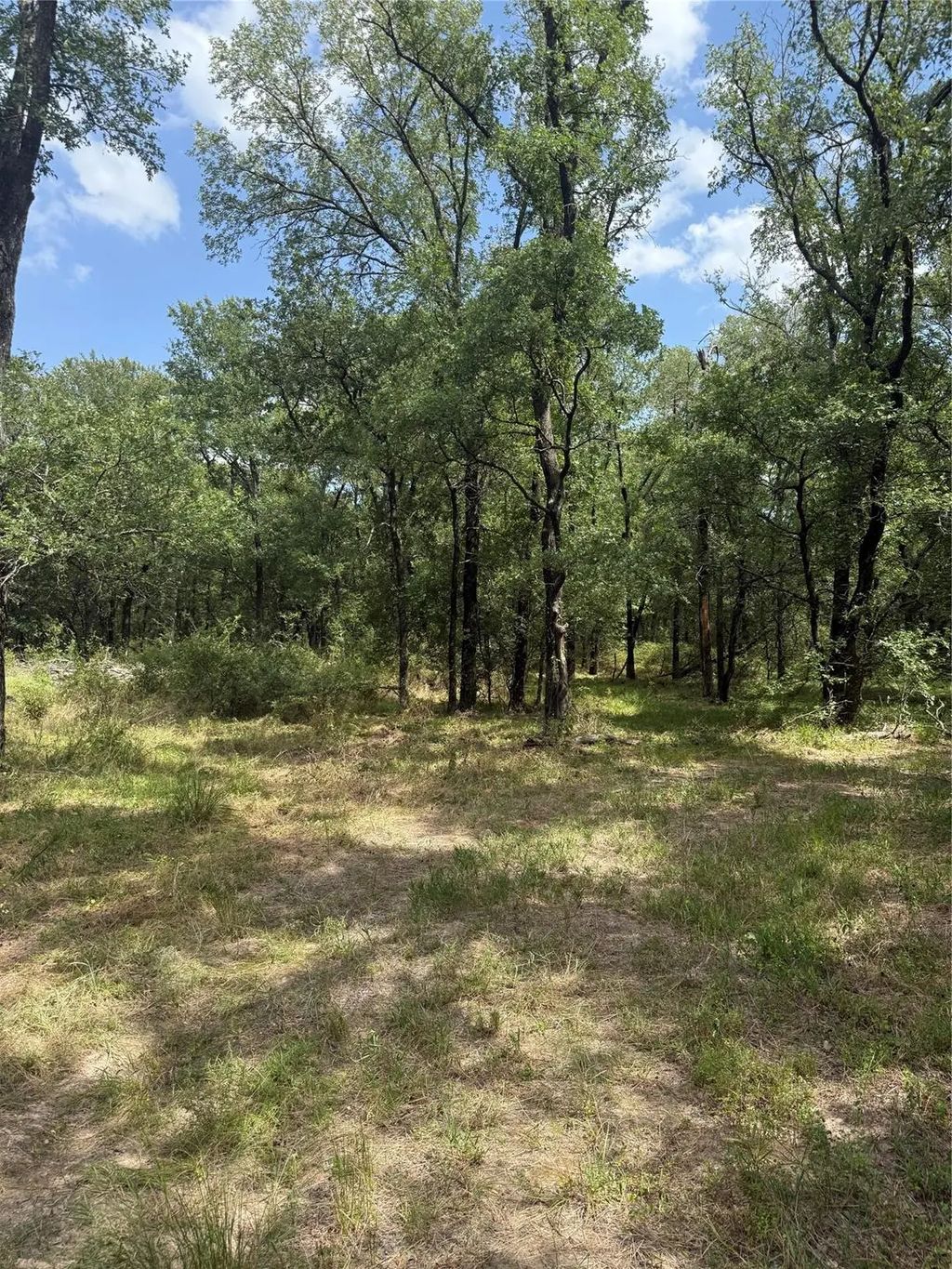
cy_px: 634
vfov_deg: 71.6
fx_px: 880
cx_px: 476
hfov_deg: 56.8
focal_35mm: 24
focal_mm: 6.76
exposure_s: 1/2110
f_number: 1.78
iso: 100
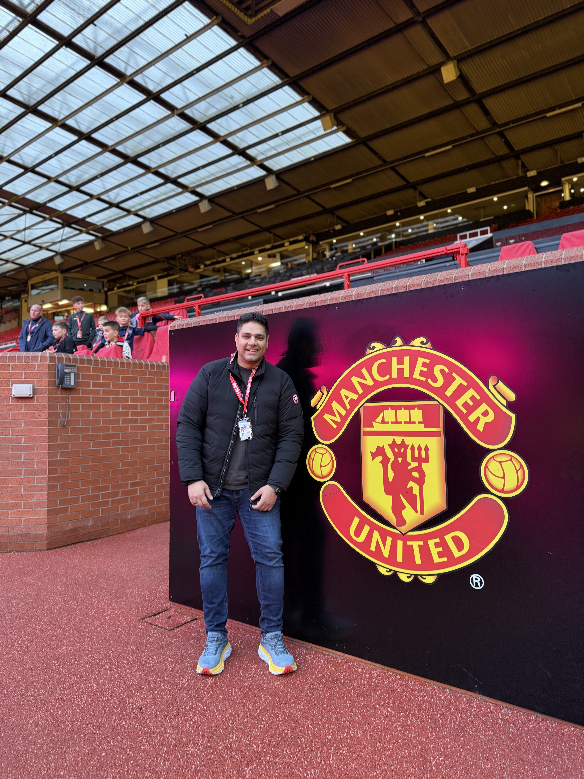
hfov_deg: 56.8
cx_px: 292
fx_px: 540
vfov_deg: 71.6
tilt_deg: +4.1
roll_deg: +1.1
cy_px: 390
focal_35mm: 24
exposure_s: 1/60
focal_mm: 6.76
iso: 250
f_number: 1.78
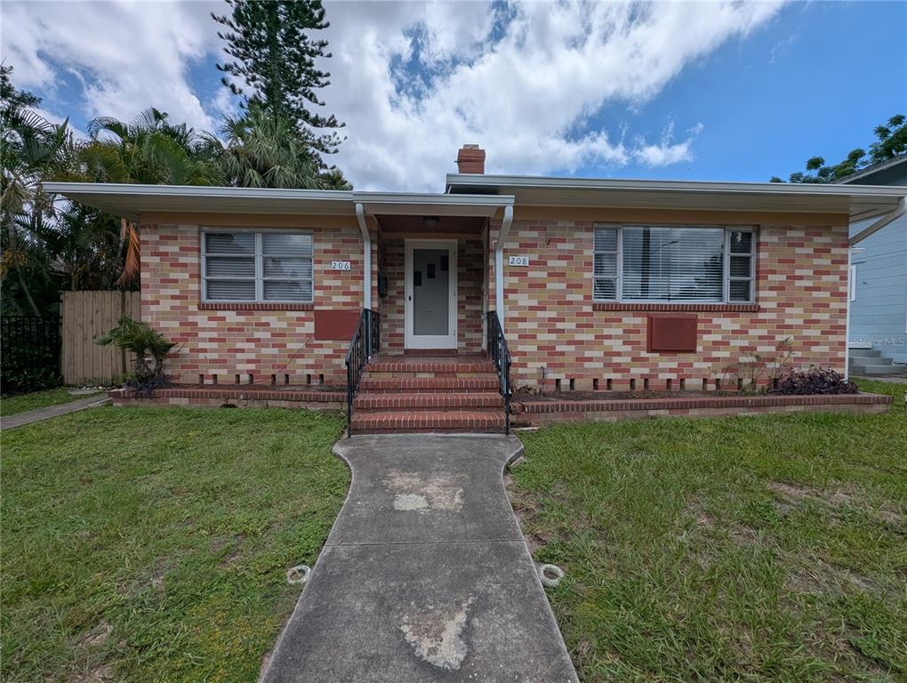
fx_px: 341
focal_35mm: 13
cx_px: 454
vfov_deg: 90.1
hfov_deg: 106.1
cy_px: 342
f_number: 2.2
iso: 46
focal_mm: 1.95
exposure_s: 1/3125
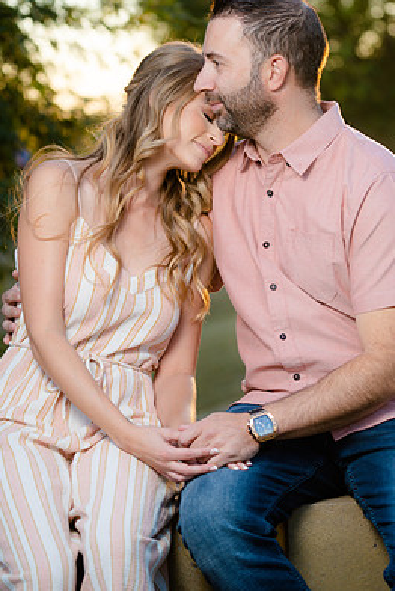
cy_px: 280
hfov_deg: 10.3
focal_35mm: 133
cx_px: 199
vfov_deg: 15.4
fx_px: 2185
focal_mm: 116
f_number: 4
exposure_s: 1/250
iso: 320
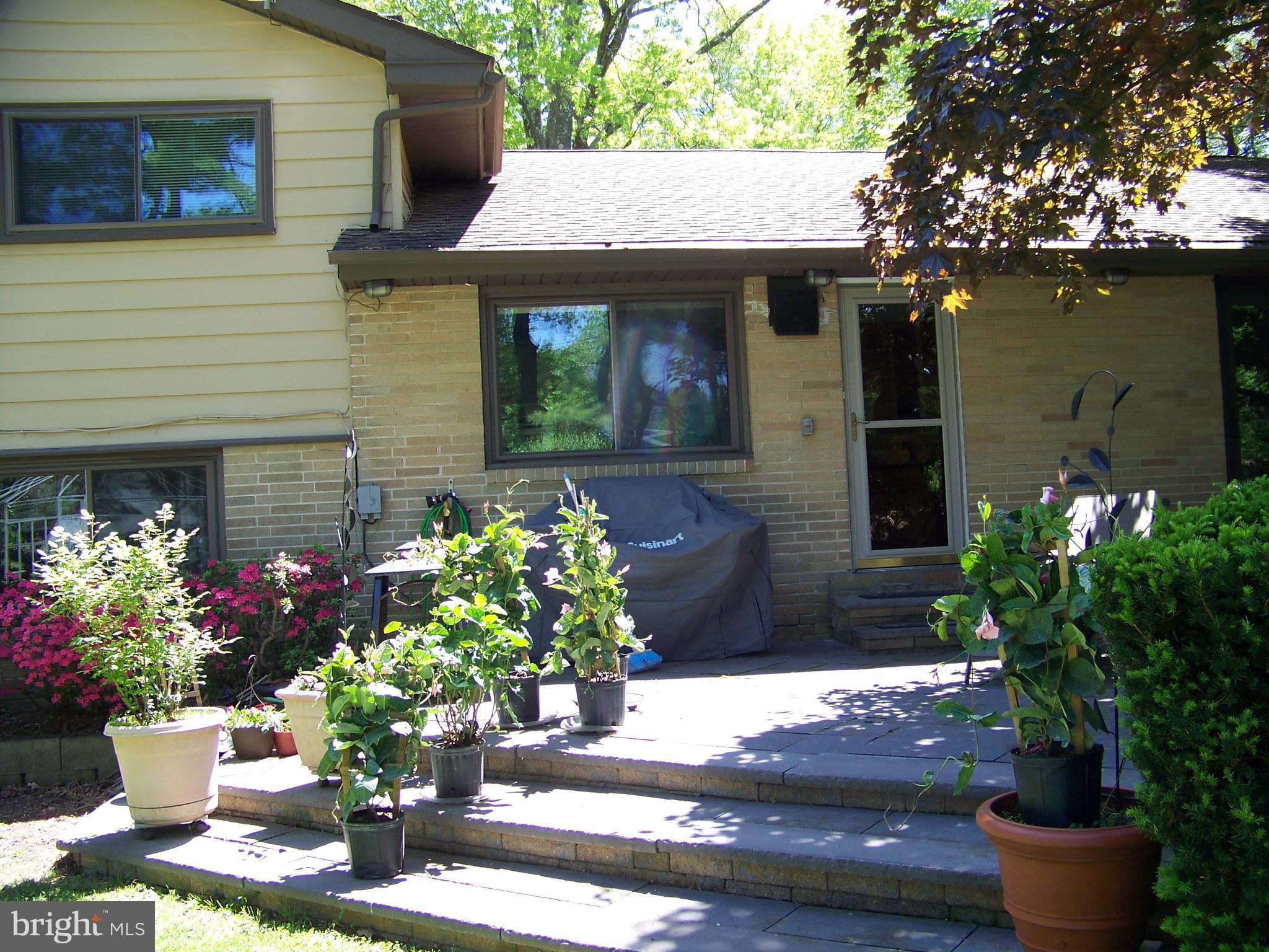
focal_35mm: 36
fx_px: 1320
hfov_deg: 51.4
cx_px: 634
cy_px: 476
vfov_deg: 39.7
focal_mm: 5.85
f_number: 2.8
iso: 64
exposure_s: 1/80
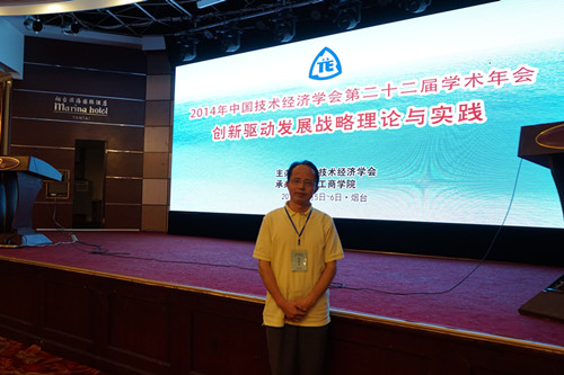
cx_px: 282
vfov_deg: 44.9
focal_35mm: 29
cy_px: 188
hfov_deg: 63.7
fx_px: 454
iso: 1000
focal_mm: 29
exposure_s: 1/60
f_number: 4
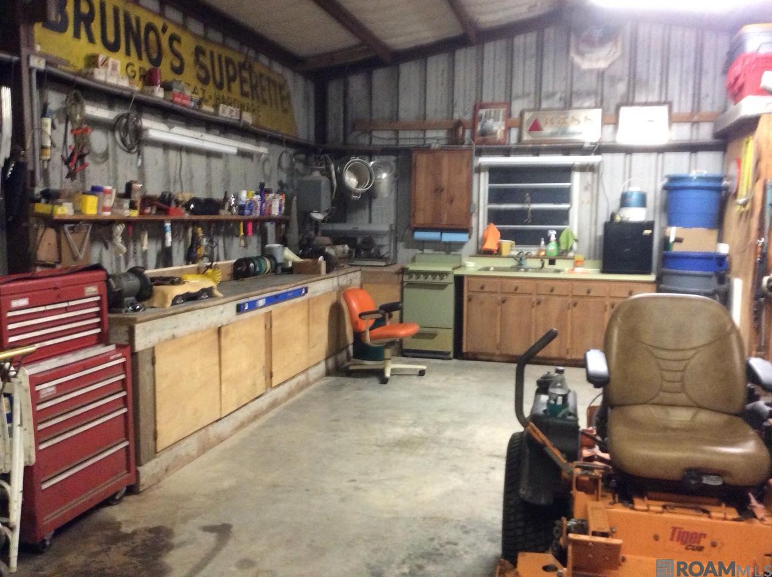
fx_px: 713
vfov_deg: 44.1
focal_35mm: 32
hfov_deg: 56.9
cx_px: 386
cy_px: 288
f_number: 2.4
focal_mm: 3.3
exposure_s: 1/15
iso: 320
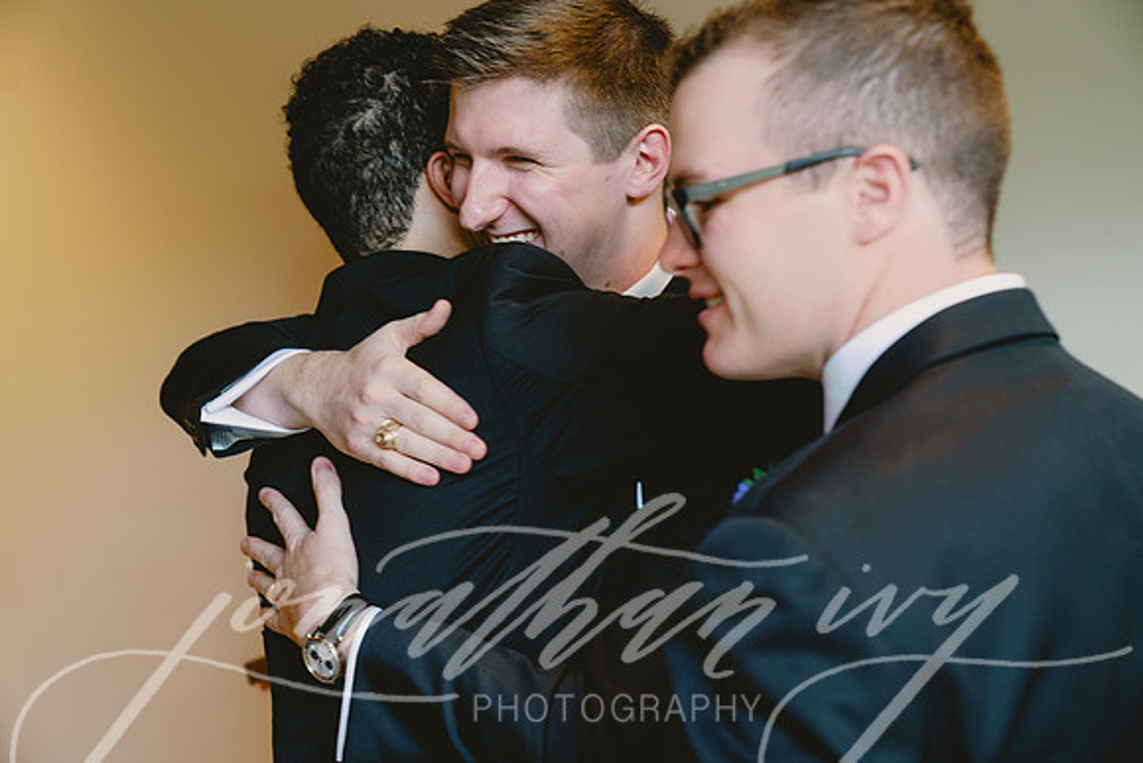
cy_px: 382
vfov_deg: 21.3
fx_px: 2032
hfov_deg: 31.4
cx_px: 572
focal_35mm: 64
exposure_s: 1/125
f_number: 4
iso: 1000
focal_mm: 64
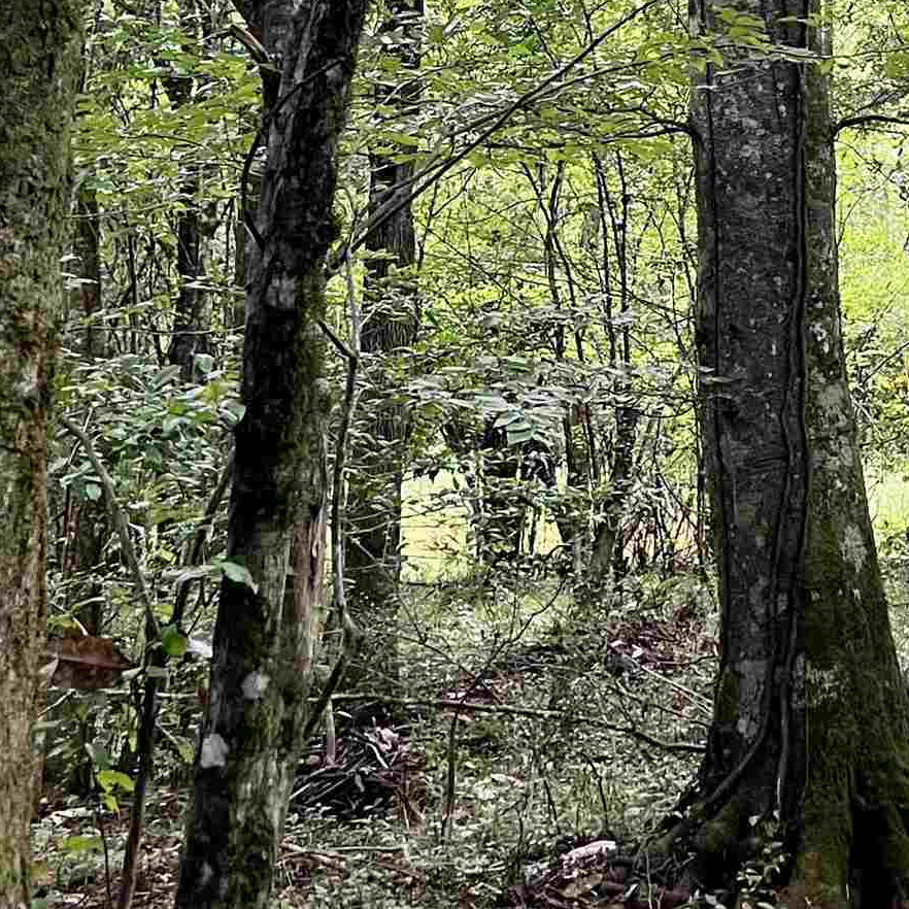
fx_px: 2377
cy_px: -104
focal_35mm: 80
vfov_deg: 20.6
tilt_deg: +10.6
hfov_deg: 20.7
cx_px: 970
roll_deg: +0.9
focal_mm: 5.7
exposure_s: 1/98
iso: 125
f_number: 1.5
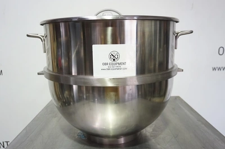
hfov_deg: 59.6
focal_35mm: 32
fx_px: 196
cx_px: 112
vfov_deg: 41.5
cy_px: 74
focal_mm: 21
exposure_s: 1/60
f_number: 4
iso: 800
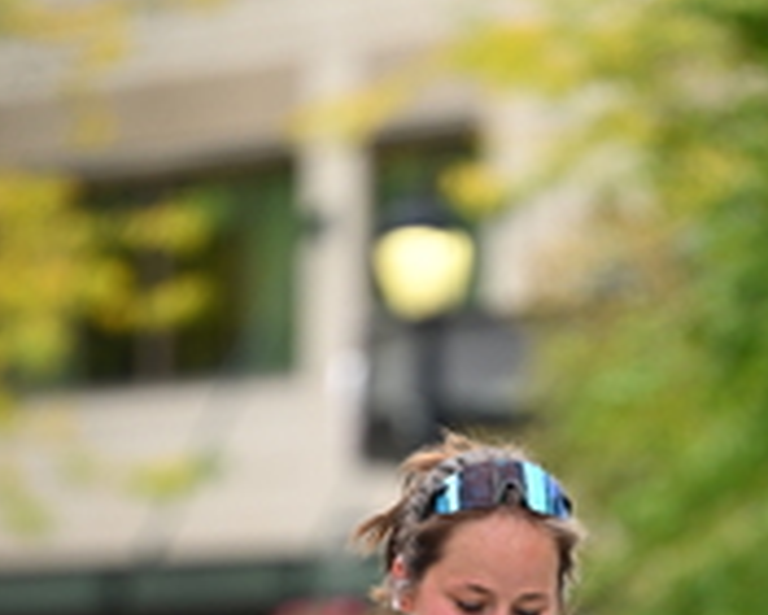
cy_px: 929
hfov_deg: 4.1
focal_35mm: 469
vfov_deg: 3.3
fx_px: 10666
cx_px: 521
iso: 640
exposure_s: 1/2000
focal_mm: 160
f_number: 2.8
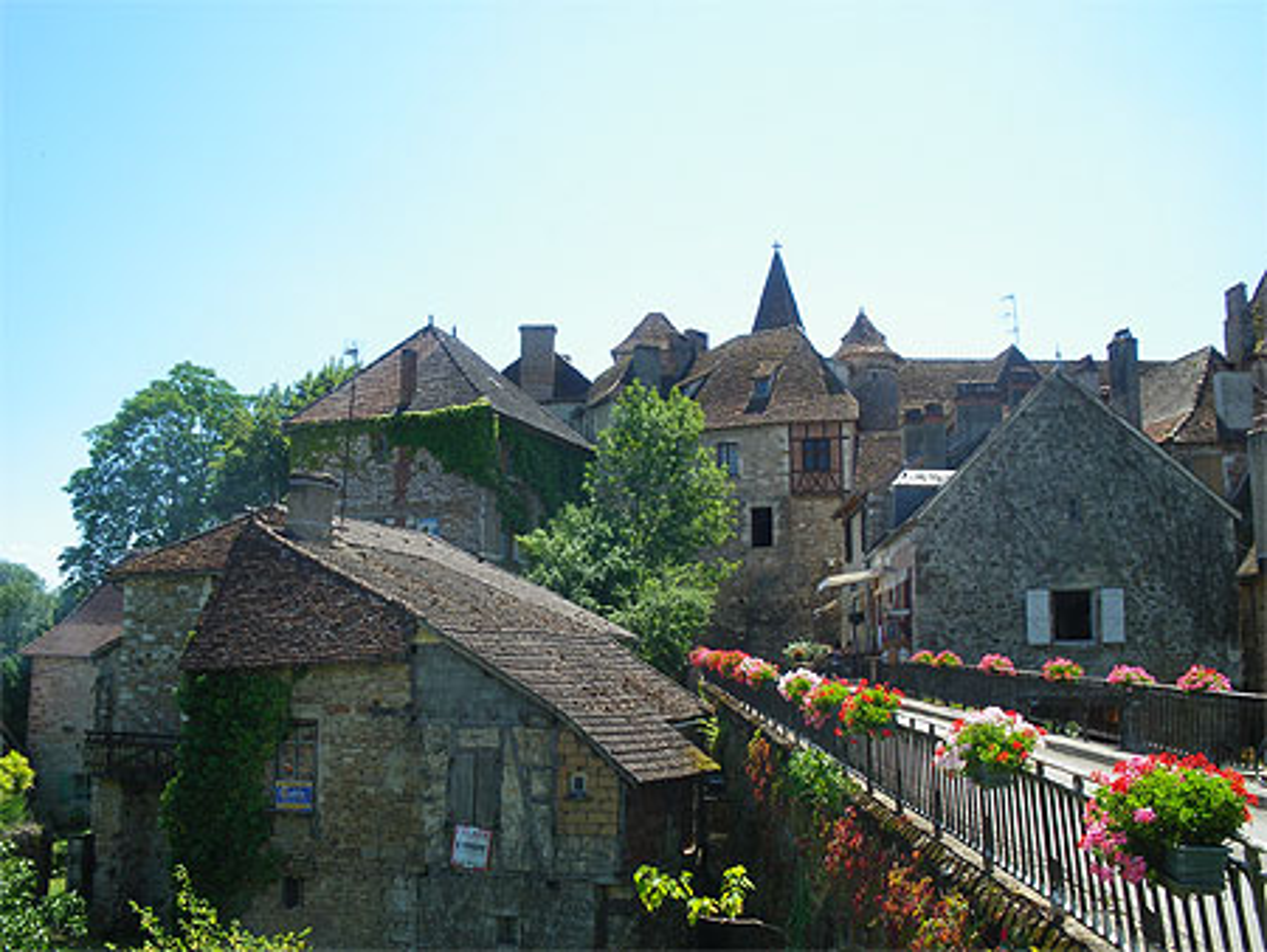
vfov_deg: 39.7
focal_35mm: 36
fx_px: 1318
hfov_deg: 51.3
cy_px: 476
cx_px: 634
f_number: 5.4
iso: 64
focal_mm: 6.3
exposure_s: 1/125
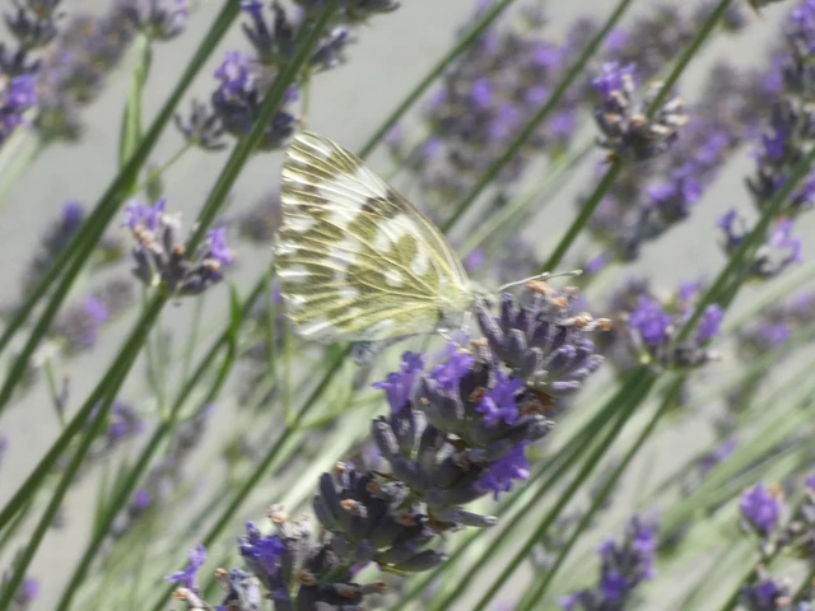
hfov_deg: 16.1
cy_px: 306
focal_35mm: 122
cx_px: 408
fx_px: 2872
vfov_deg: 12.1
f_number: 7.1
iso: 100
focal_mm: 21.9
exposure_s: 1/80
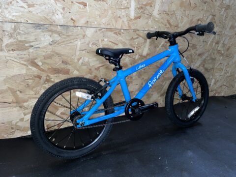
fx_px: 177
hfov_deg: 67.3
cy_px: 88
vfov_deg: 53.1
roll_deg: -2.2
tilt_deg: -16.6
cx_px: 118
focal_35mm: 26
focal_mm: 4.2
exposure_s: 1/17
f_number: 1.6
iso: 50
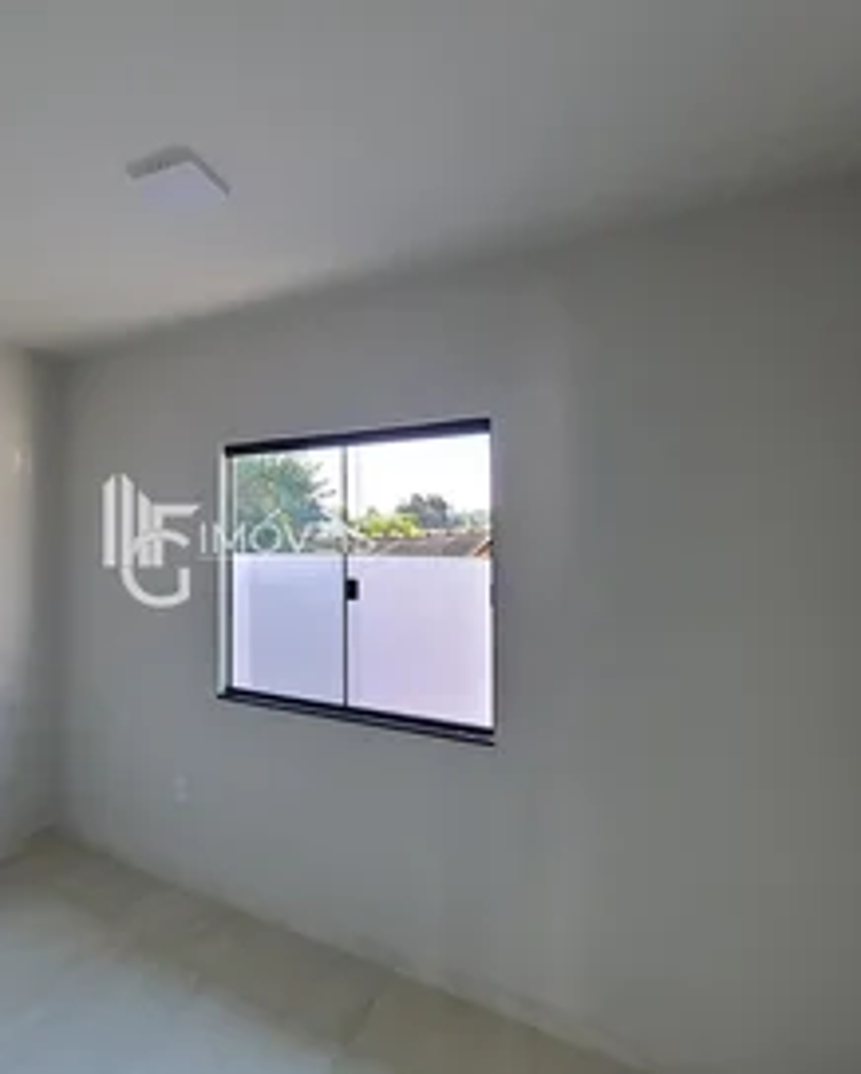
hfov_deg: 70.1
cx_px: 241
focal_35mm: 18
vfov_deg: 86.3
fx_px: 573
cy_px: 539
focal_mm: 1.74
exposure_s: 1/120
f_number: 2.2
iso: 64
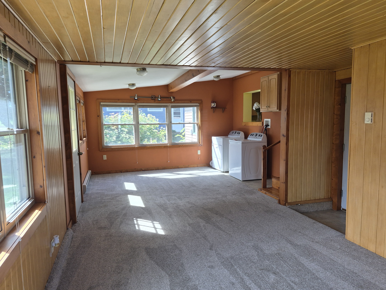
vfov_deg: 58.9
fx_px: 256
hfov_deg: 73.9
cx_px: 193
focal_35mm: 23
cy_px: 145
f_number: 1.8
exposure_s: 1/180
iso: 100
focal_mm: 5.4
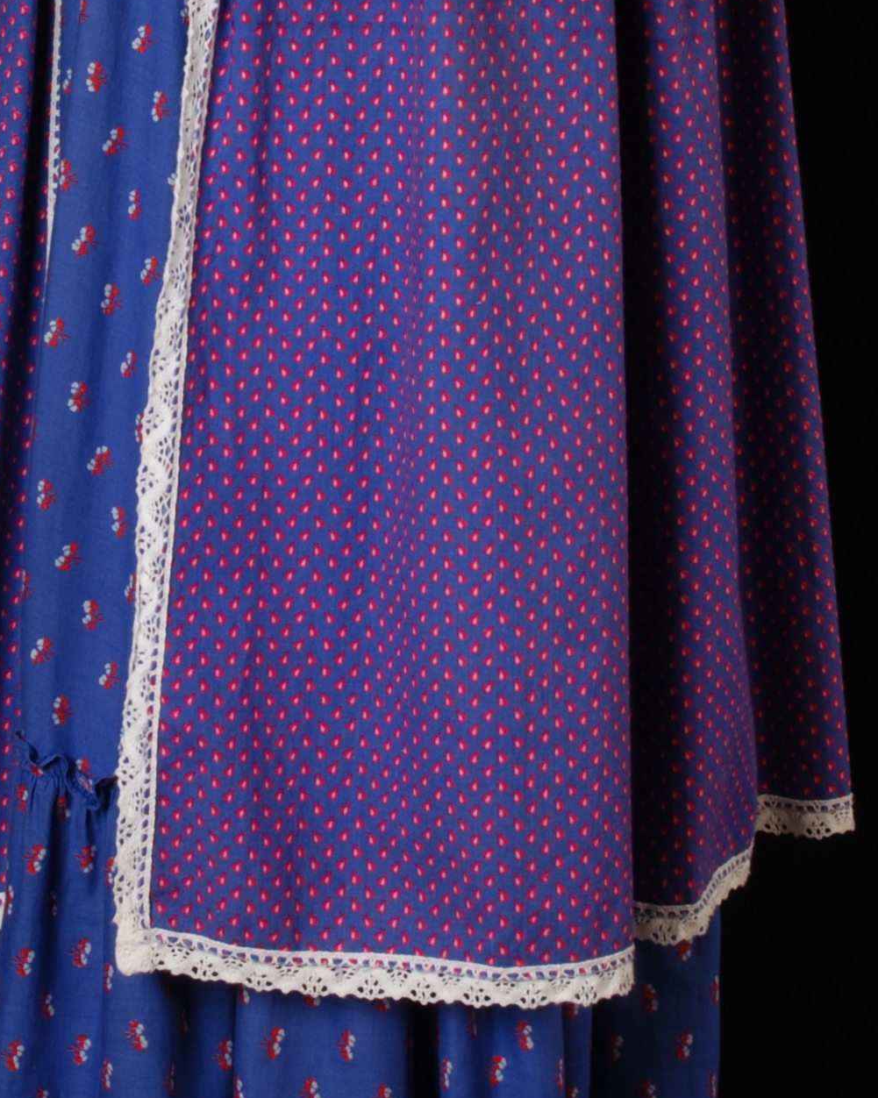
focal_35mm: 126
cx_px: 331
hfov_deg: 12.2
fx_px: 4109
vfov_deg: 14.9
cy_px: -96
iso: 100
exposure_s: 1/3
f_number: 16
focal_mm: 29
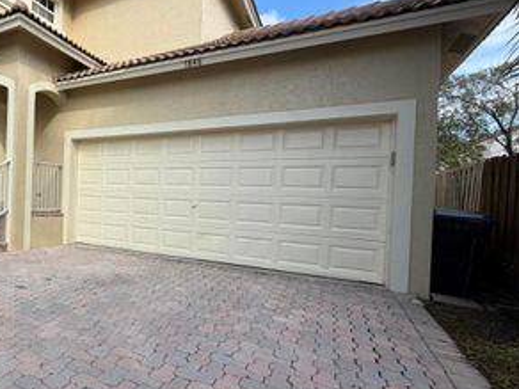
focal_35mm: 24
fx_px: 360
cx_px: 76
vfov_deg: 56.8
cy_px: 198
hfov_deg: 62.9
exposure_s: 1/613
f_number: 2.2
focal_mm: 2.22
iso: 40
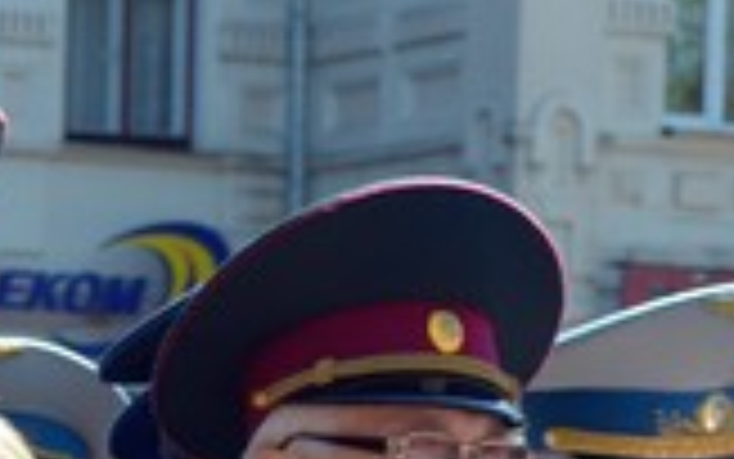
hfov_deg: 6.9
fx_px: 5887
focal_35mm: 294
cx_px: -644
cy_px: 1037
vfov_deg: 4.4
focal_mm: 45
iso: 200
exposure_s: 1/200
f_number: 7.1
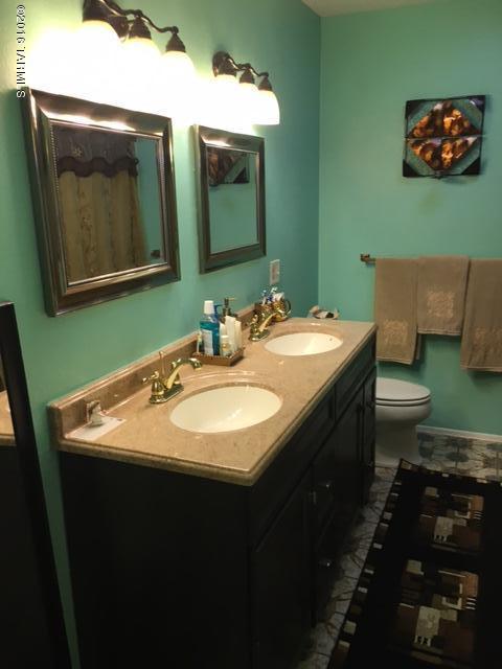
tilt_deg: -15.9
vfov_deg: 61.7
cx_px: 251
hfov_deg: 48.2
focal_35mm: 29
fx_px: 561
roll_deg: +1.6
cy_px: 334
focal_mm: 4.15
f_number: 2.2
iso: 32
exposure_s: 1/30
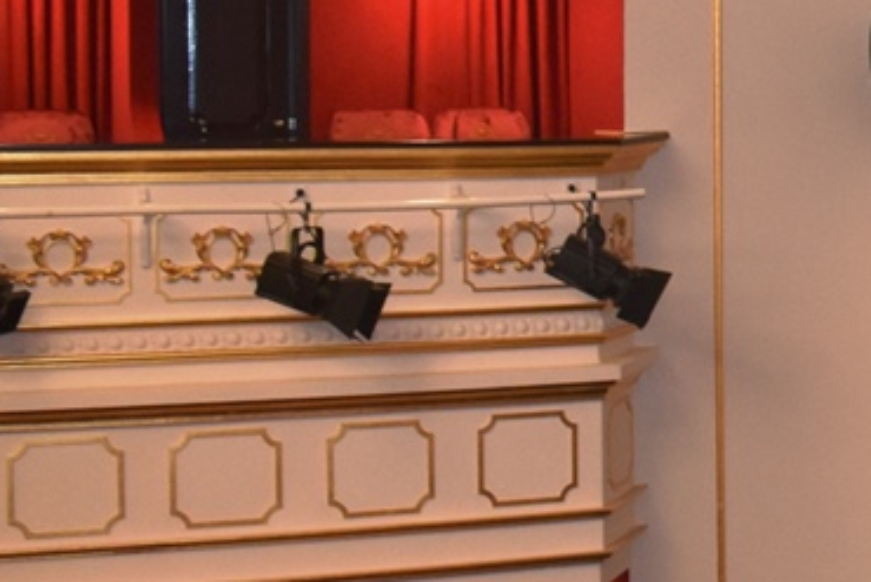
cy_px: 257
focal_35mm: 112
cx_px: 1511
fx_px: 2711
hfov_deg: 15.9
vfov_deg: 12.2
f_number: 3.5
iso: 1250
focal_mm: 18
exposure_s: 1/125
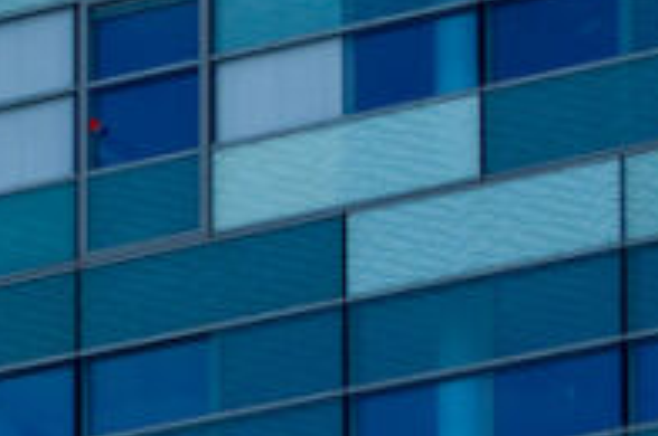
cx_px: -742
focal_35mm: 368
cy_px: 973
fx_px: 6715
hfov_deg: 5.5
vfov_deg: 3.7
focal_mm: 40
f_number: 7.1
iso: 100
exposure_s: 1/500
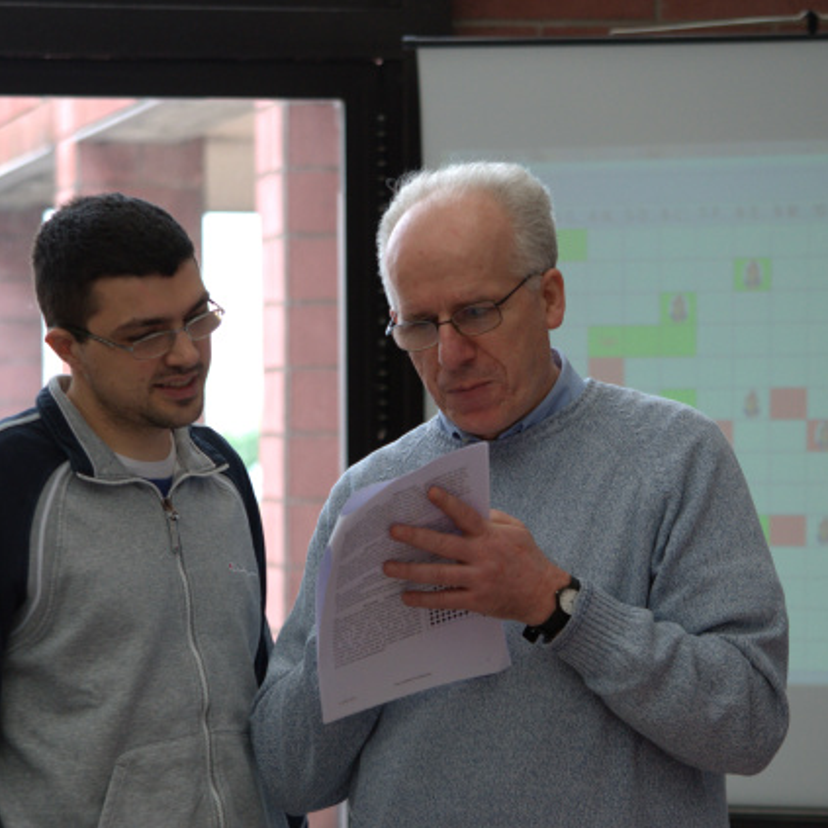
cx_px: 384
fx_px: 5223
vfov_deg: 9.1
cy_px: 415
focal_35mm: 193
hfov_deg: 9.1
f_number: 5.6
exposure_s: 1/125
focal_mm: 100
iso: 400
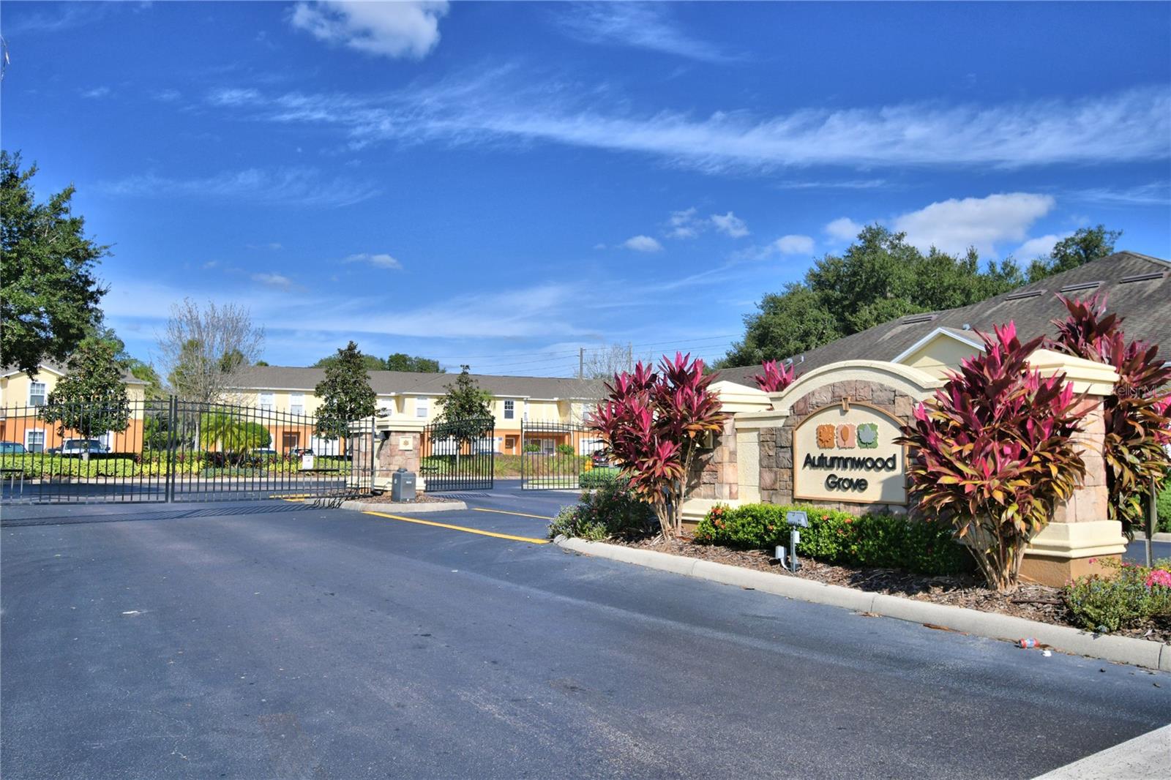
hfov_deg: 67.4
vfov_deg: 47.9
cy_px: 390
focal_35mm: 27
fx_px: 878
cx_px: 586
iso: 100
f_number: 5.6
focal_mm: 18
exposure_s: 1/1250
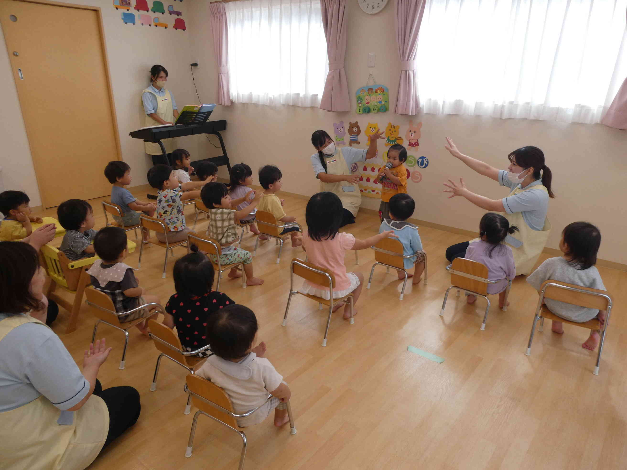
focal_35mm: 24
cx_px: 314
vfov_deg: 56.8
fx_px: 435
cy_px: 235
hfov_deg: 71.6
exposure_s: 1/60
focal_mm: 4.3
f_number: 3.3
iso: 125
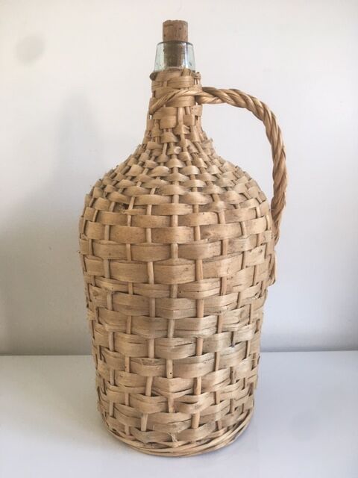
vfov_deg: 61.7
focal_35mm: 29
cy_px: 239
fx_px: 400
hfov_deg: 48.2
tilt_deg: -15.5
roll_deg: +1.9
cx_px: 179
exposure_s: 1/33
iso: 50
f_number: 2.2
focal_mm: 4.15
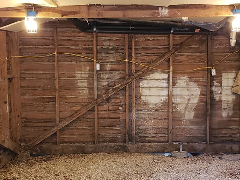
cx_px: 146
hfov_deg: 36.0
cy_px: 105
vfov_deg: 27.5
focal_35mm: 53
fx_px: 368
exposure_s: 1/17
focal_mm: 4.3
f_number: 2.4
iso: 250
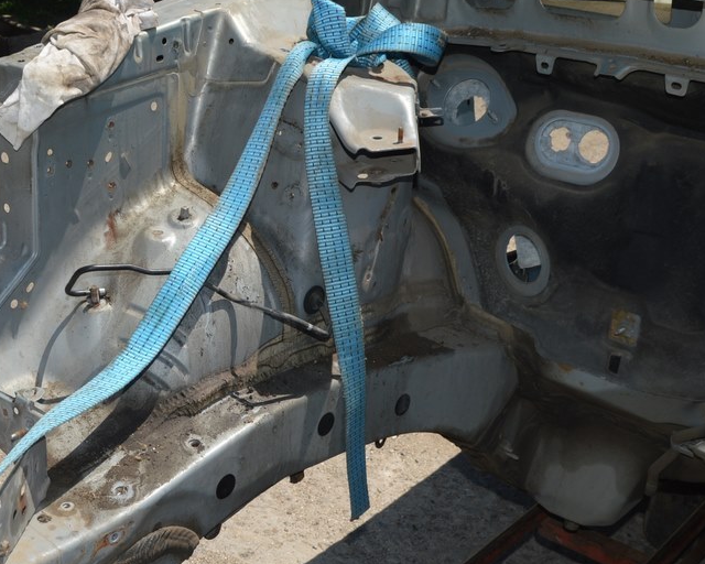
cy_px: 343
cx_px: 206
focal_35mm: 54
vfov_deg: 28.0
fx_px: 1127
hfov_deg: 34.2
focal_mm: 24
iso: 100
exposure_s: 1/200
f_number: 10
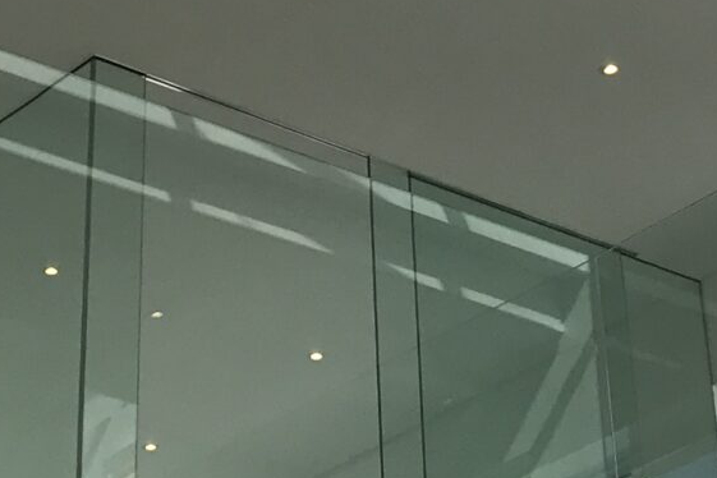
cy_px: -468
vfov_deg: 9.6
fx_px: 2649
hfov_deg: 15.4
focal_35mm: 133
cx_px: 458
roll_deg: +4.9
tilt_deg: +40.0
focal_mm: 3.99
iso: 20
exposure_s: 1/1064
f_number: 1.8
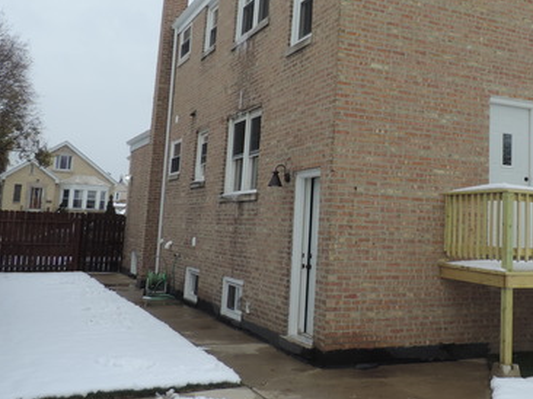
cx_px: 384
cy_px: 133
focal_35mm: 42
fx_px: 646
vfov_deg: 34.0
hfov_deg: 43.7
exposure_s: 1/640
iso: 80
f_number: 3
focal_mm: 4.3
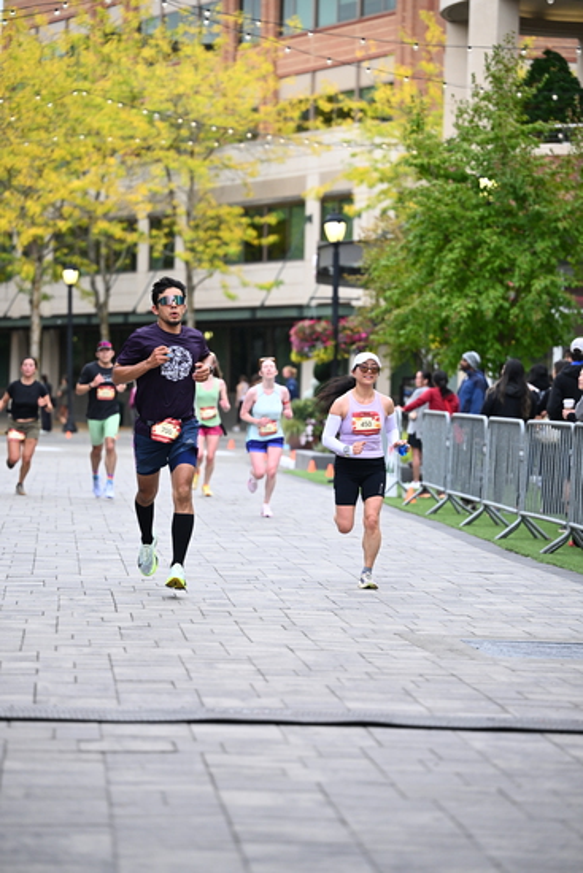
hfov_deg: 11.9
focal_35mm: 115
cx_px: 292
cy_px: 436
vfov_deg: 17.8
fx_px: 2792
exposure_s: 1/1600
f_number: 2.8
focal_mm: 115
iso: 1000
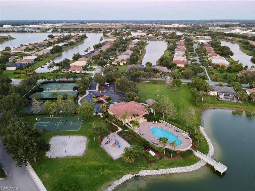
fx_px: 177
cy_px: 96
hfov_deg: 71.6
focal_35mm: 24
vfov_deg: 56.8
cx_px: 128
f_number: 2.8
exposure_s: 1/15
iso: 170
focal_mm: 4.5
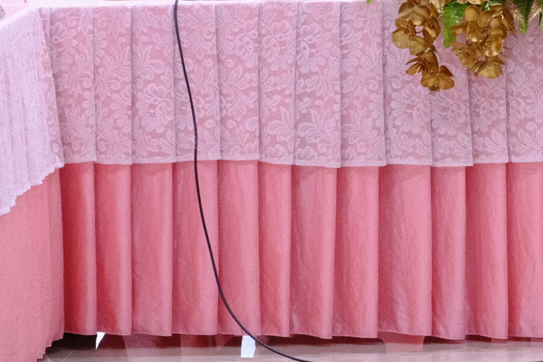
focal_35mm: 395
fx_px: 5958
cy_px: -121
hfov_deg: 5.2
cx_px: 629
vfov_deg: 3.5
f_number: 5.6
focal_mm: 93.2
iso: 1600
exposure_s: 1/75
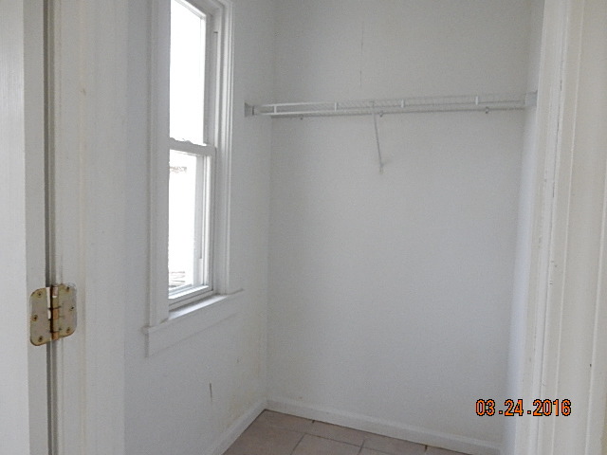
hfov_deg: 69.4
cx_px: 304
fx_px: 438
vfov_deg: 54.9
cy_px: 228
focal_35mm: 25
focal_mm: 4.5
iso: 400
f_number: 3.7
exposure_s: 1/160
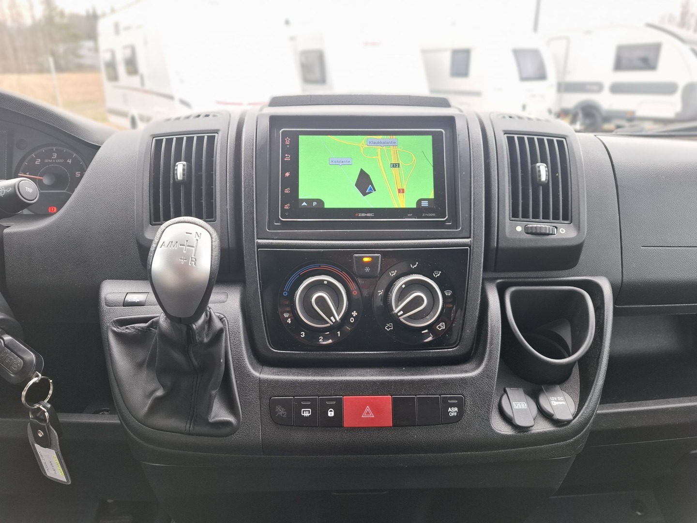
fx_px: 463
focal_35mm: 23
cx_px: 348
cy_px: 262
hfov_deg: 73.9
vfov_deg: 58.9
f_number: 1.8
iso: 50
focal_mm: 5.54
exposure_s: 1/100
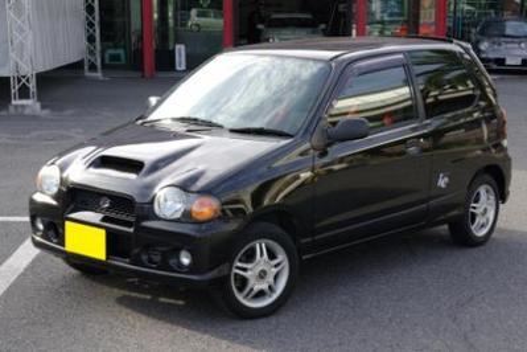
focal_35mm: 68
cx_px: 264
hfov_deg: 29.9
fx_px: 988
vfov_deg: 20.2
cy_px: 176
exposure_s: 1/125
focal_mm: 45
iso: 280
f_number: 8
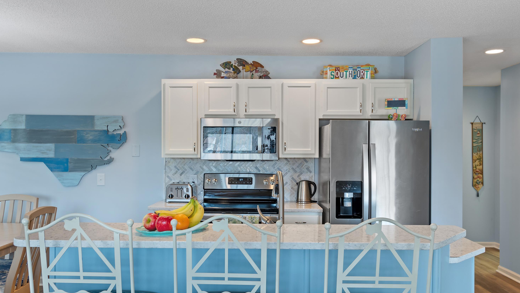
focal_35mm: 32
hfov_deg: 61.0
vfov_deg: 36.7
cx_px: 260
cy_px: 150
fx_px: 441
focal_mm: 20
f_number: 5.6
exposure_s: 1/3
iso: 100
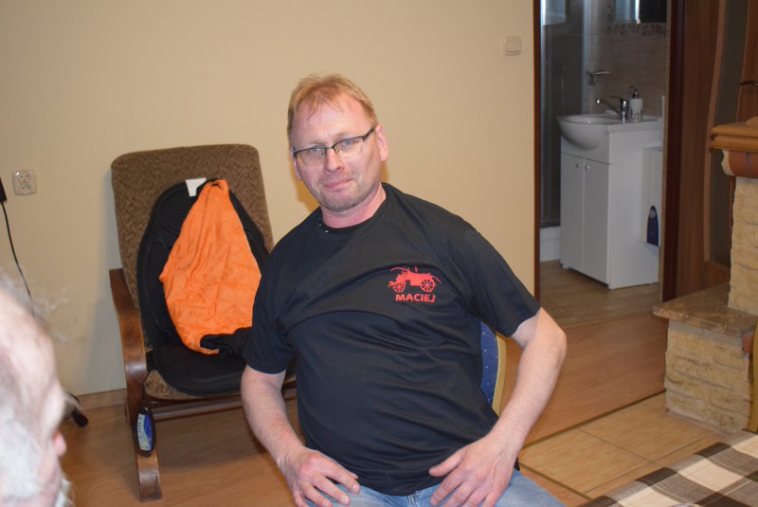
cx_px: 379
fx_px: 948
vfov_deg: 29.9
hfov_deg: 43.6
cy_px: 254
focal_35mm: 45
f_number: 4.2
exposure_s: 1/60
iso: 3200
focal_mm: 30
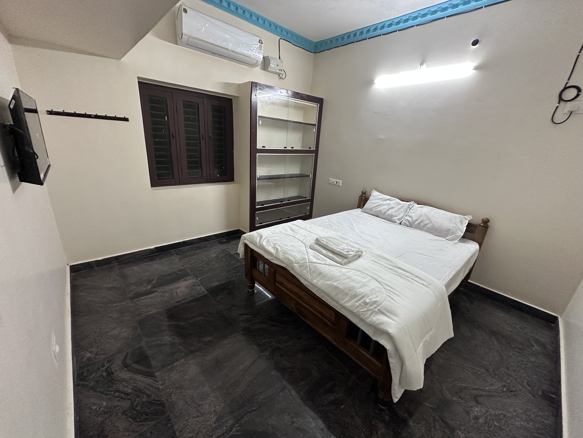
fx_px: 236
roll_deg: -4.0
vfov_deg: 85.7
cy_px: 219
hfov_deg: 102.1
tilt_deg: -19.0
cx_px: 292
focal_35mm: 14
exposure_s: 1/50
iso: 320
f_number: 2.2
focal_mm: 2.22
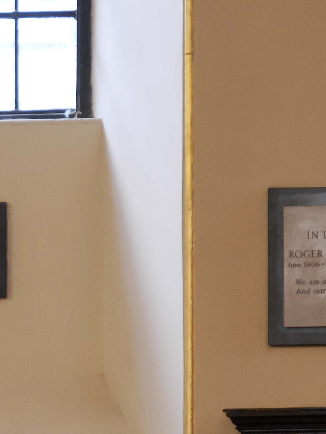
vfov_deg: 5.0
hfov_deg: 3.8
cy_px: 612
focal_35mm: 394
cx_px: 109
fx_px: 4945
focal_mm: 60
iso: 1250
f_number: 4
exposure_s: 1/50
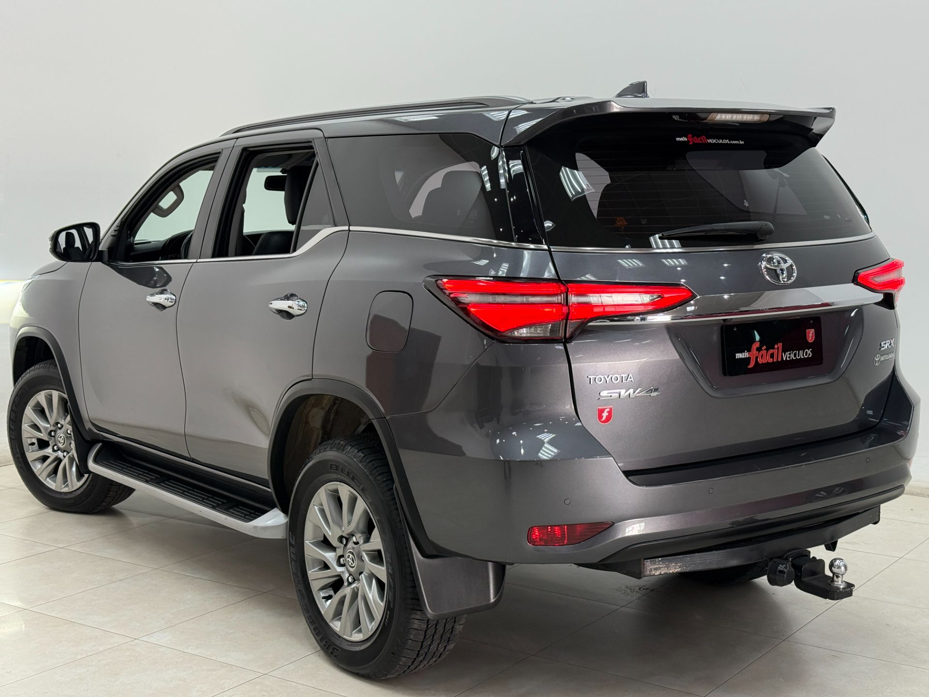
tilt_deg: -6.3
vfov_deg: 30.3
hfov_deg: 39.7
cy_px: 348
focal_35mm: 48
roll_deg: +1.0
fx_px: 1288
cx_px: 464
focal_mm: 6.76
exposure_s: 1/120
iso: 160
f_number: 1.78
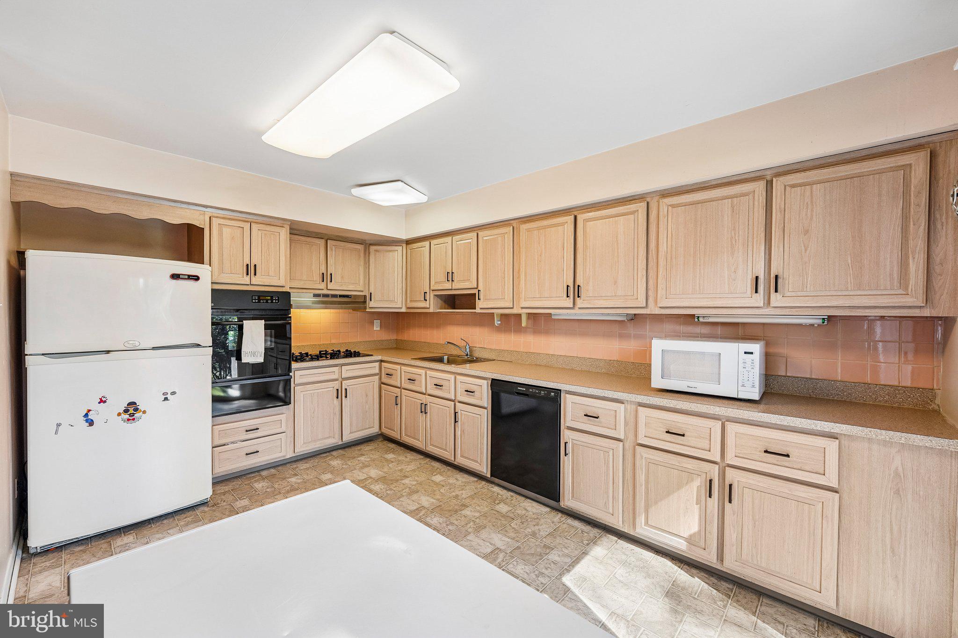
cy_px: 319
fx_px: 372
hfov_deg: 104.3
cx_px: 479
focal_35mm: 14
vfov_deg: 81.2
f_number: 8
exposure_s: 1/50
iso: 500
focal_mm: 14
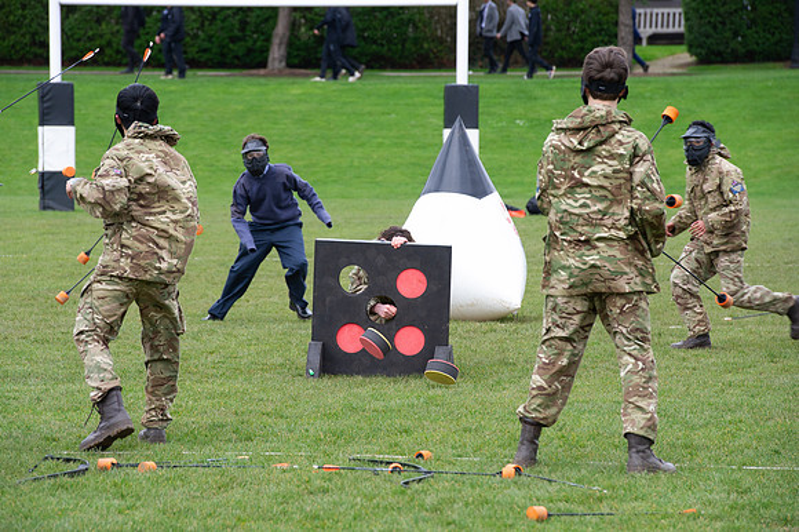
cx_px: 385
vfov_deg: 6.5
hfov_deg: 9.7
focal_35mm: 212
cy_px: 270
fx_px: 4710
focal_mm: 200
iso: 900
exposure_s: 1/250
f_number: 7.1
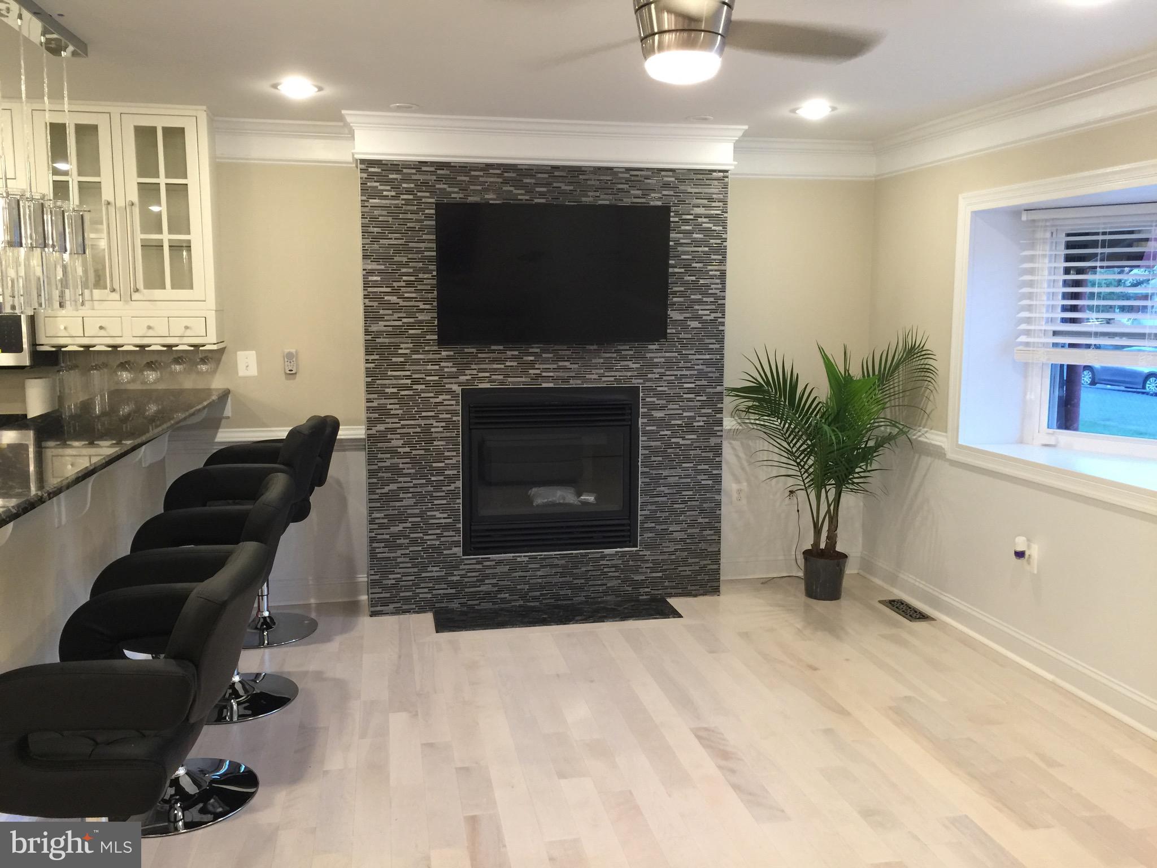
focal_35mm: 29
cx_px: 578
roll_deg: -1.3
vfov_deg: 48.2
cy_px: 434
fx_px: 969
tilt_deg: -6.4
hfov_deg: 61.7
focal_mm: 4.15
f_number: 2.2
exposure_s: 1/15
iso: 80
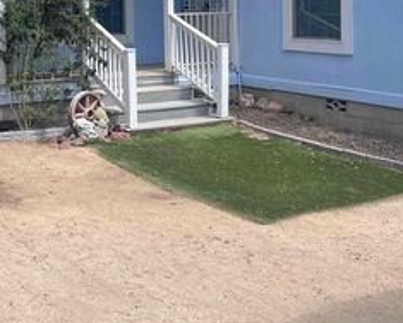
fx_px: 644
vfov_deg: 26.8
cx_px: 69
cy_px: 9
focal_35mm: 54
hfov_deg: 33.5
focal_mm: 5.7
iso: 50
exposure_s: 1/2404
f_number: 1.5
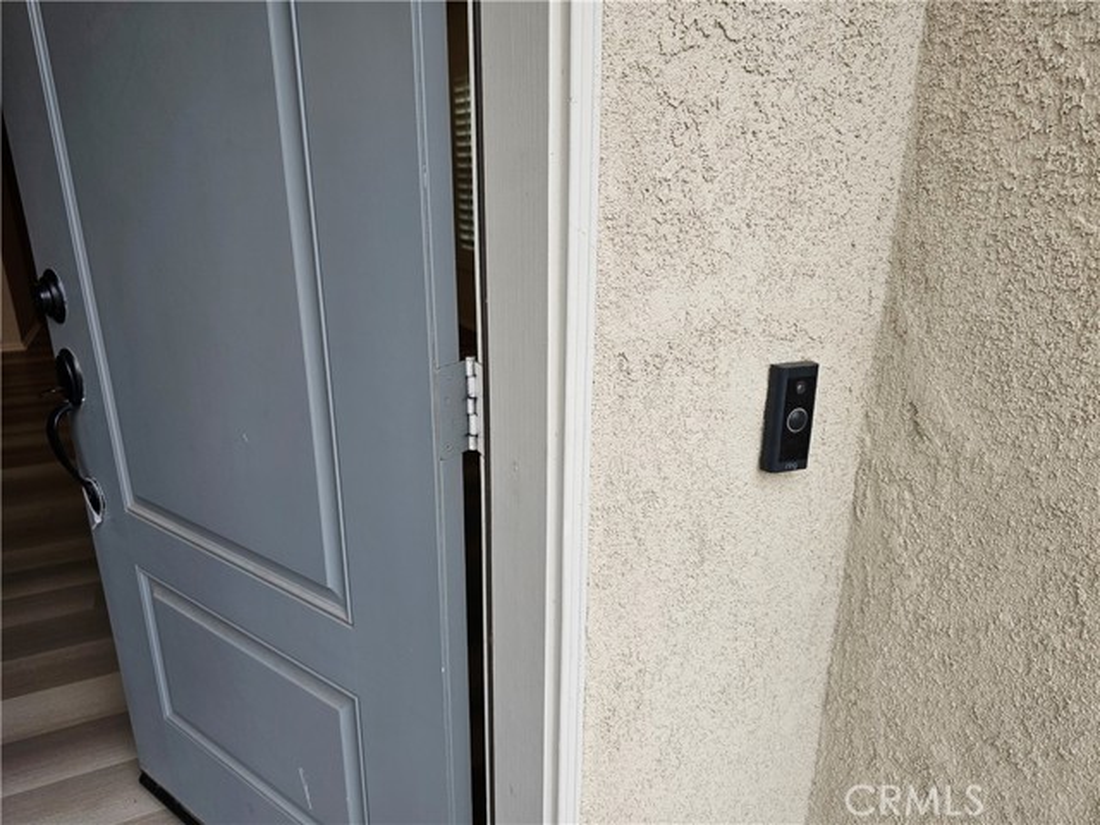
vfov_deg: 58.9
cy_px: 412
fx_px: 731
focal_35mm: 23
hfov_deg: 73.9
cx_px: 550
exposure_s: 1/180
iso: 16
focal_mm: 6.3
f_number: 1.7
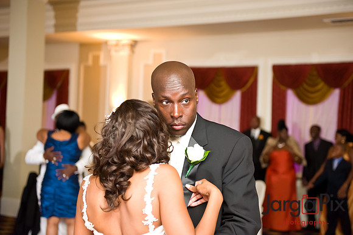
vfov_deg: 22.6
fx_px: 588
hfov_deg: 33.4
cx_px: 176
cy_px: 118
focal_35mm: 60
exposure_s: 1/125
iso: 3200
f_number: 3.2
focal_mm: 60
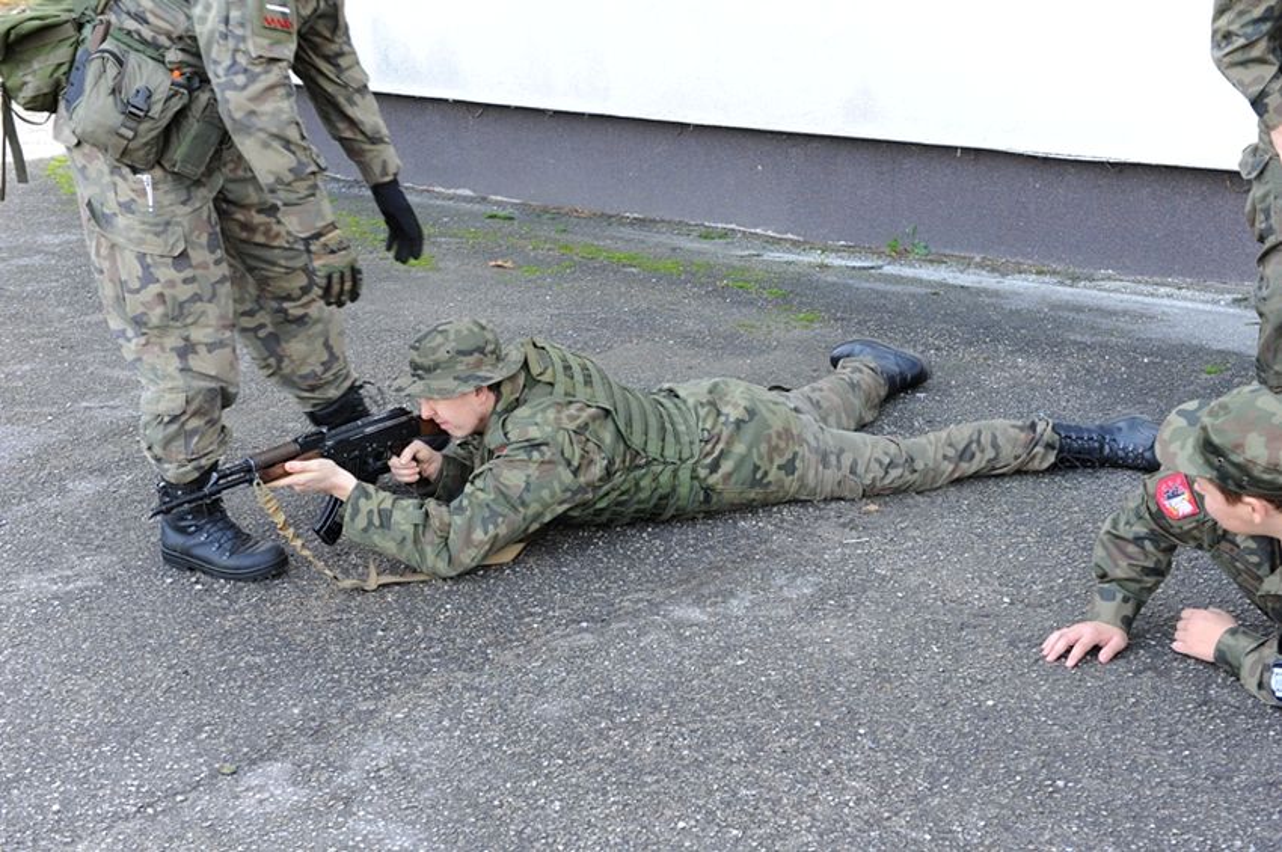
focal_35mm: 52
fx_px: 1850
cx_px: 641
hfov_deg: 38.2
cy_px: 426
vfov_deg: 25.9
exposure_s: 1/125
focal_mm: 52
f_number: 5.6
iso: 640
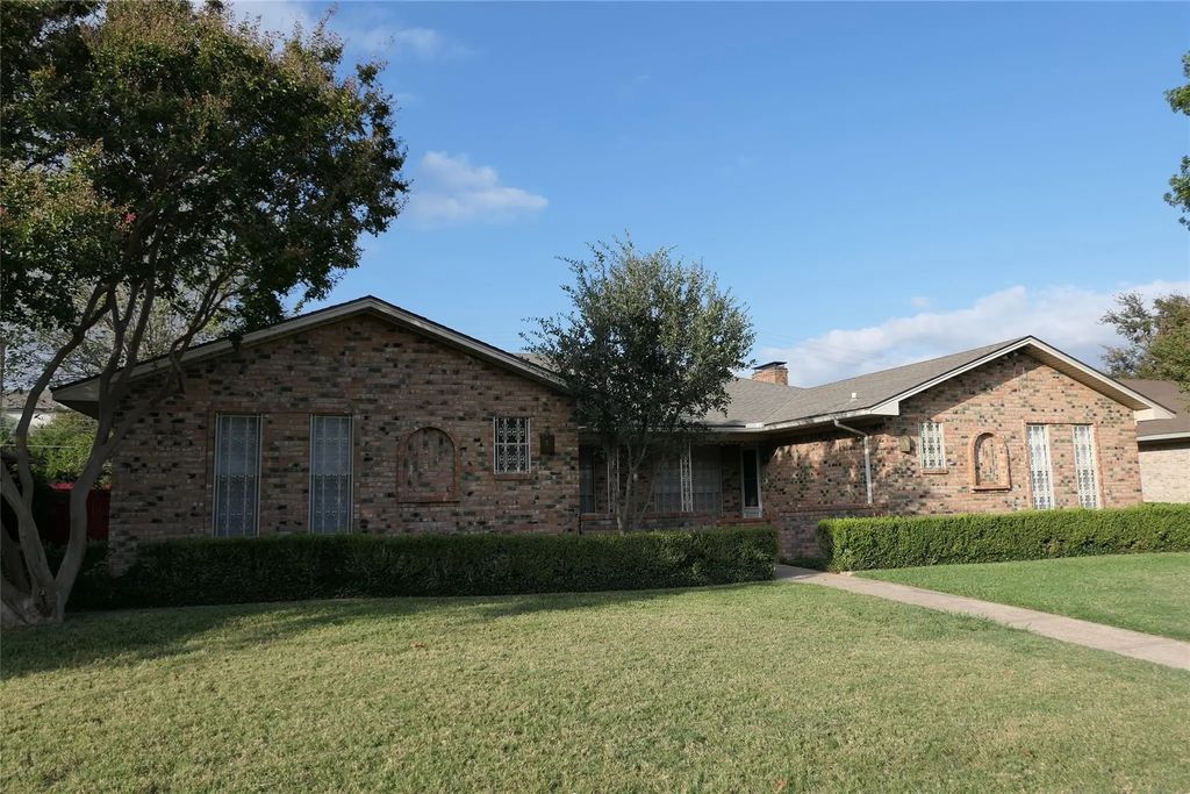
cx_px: 595
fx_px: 793
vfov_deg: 53.1
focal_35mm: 24
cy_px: 397
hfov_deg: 73.7
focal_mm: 8.8
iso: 125
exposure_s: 1/1600
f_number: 2.8
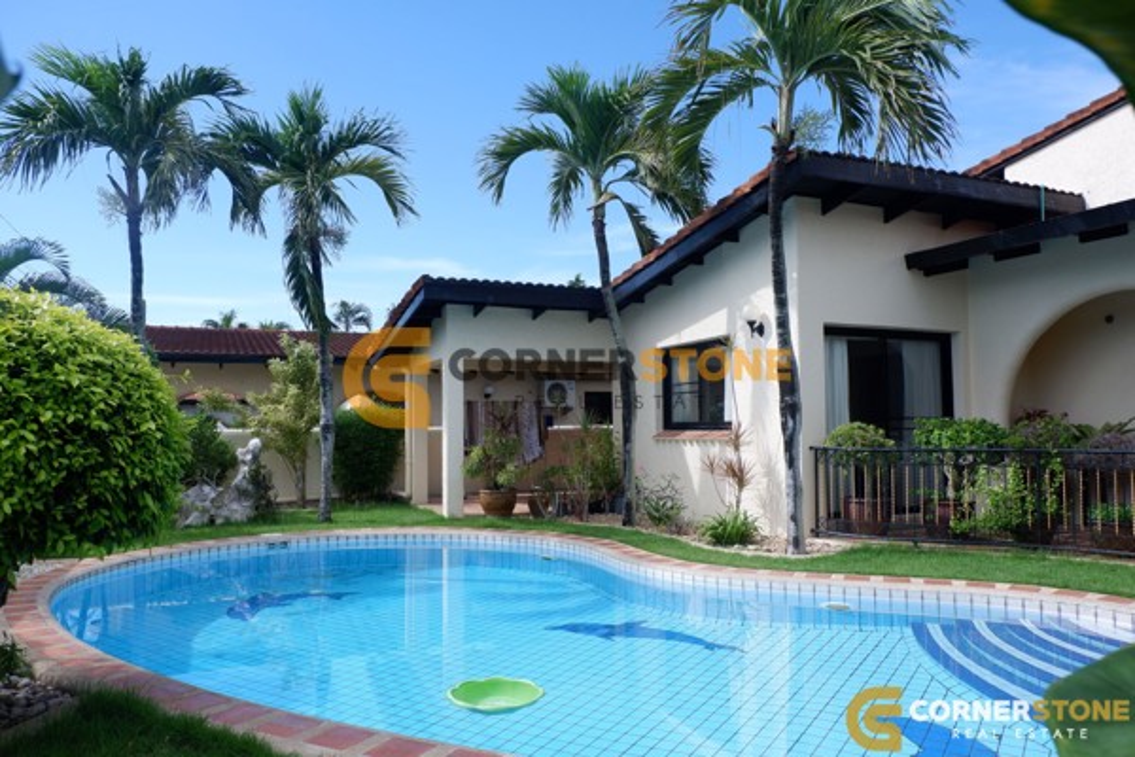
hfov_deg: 73.7
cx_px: 568
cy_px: 378
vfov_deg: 53.1
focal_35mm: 24
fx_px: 757
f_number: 6.4
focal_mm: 16.7
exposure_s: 1/420
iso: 200
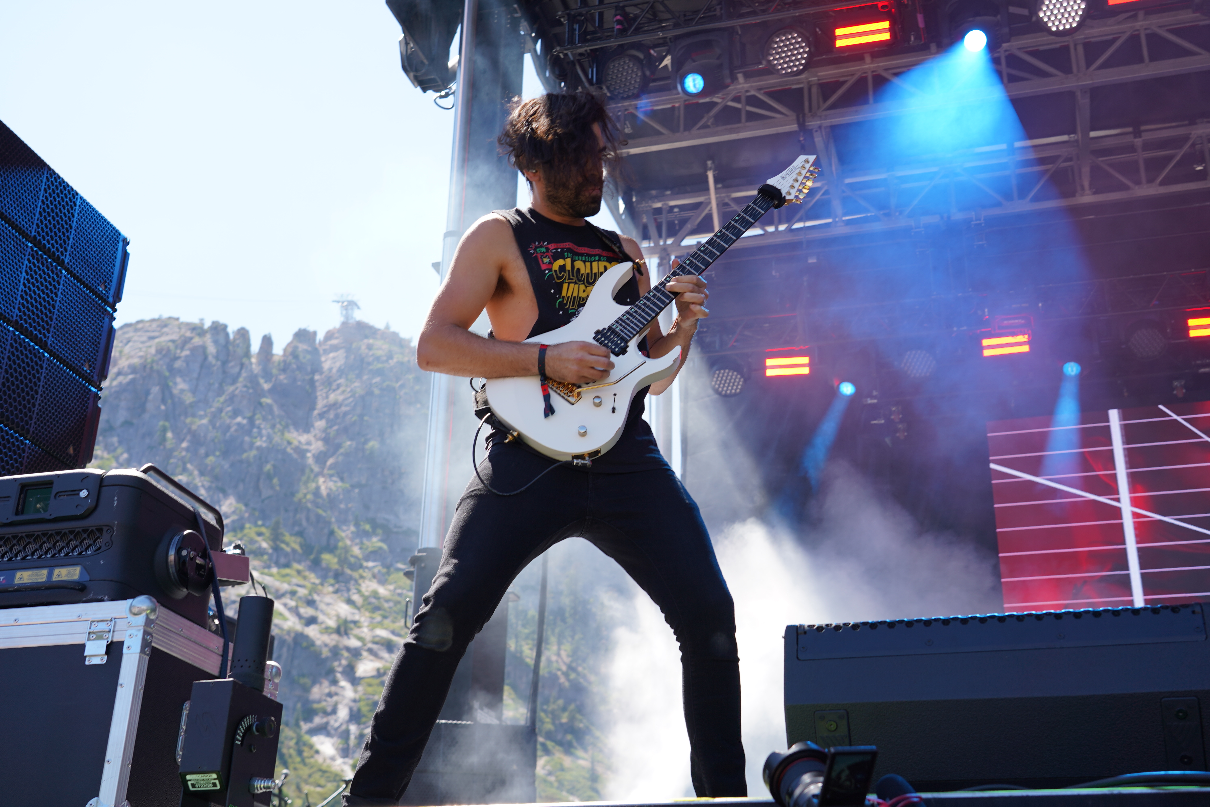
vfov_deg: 32.6
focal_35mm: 41
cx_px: 605
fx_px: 1378
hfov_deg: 47.4
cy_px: 404
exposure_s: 1/125
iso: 100
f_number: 5.6
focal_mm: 41
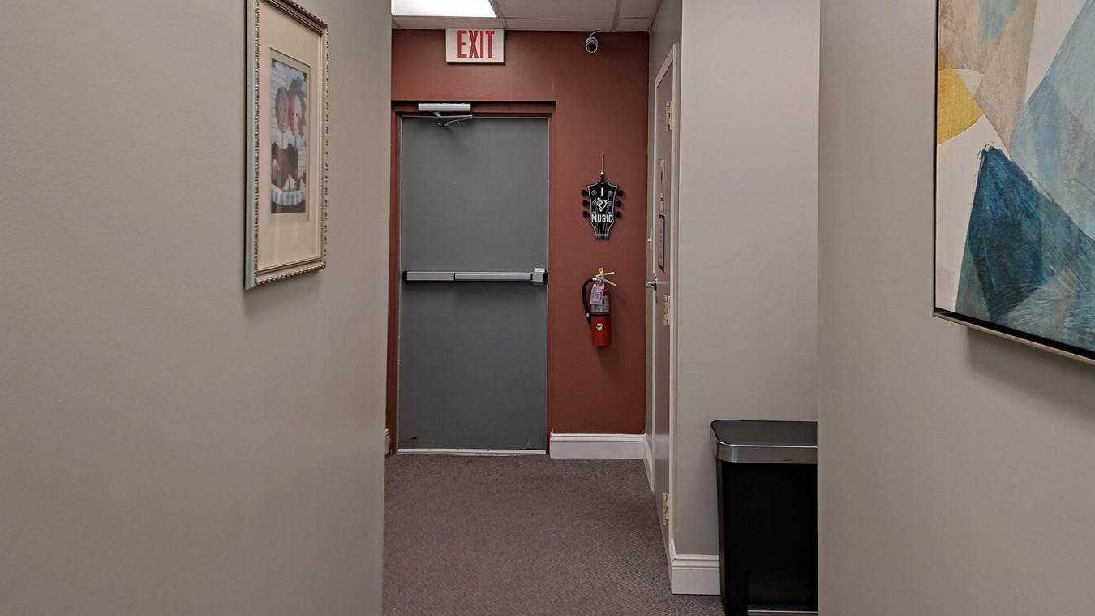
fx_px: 900
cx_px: 553
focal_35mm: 31
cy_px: 204
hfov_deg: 62.6
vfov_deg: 37.3
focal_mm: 5.23
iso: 64
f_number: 1.8
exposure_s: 1/60
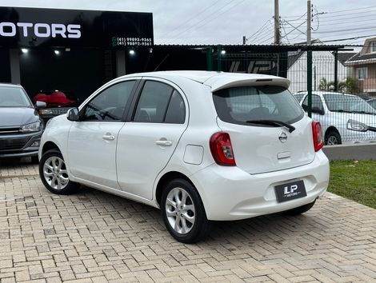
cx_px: 188
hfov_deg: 39.6
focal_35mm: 48
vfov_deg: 30.3
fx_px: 522
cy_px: 142
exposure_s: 1/911
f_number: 1.78
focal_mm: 6.86
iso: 64
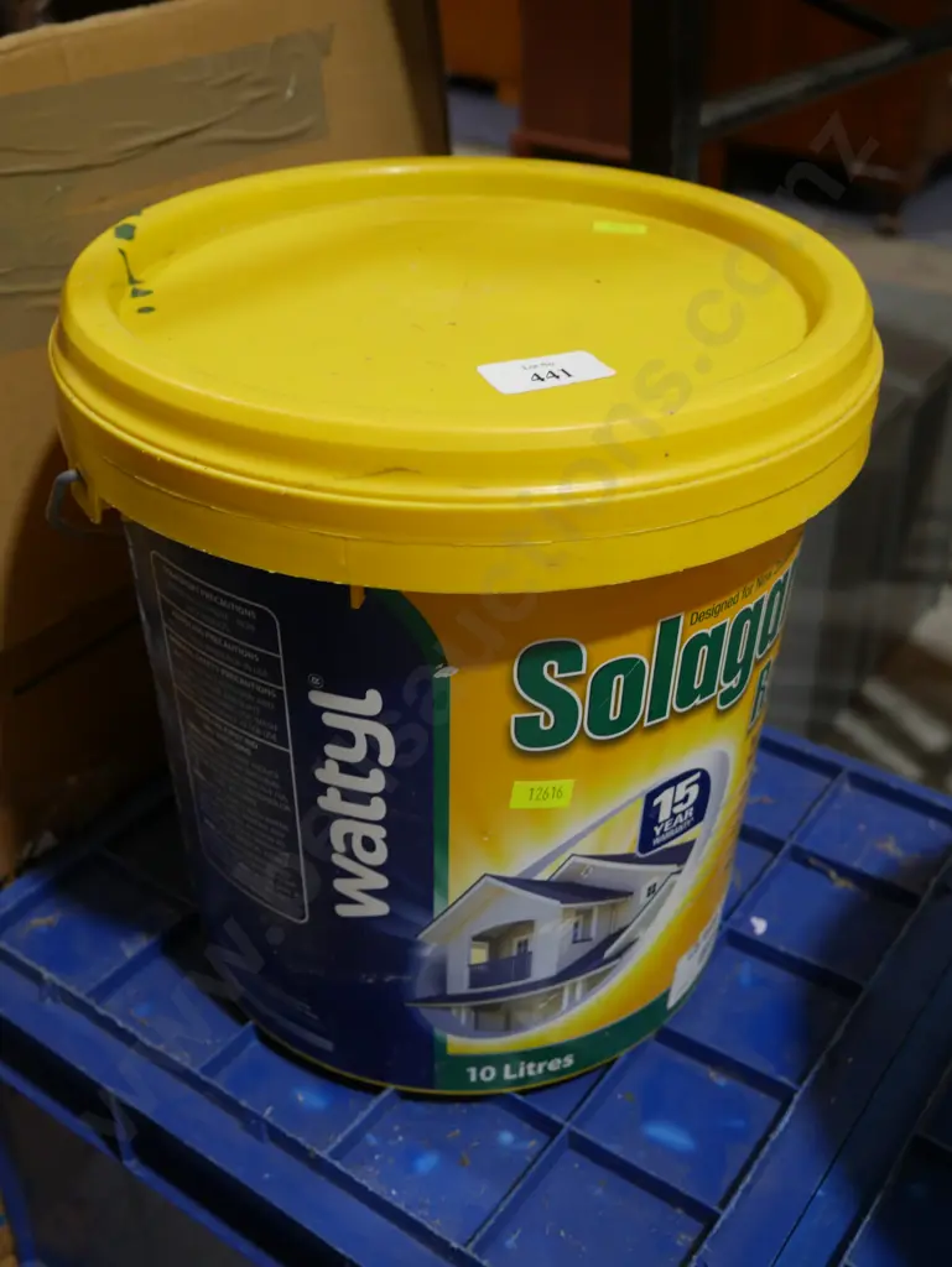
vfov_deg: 49.0
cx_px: 476
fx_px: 1392
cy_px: 634
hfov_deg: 37.8
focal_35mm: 38
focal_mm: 19
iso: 250
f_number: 4.1
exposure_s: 1/60
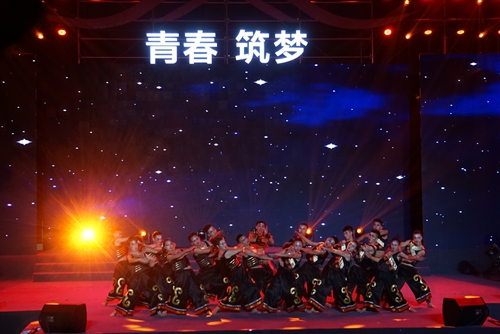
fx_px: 1140
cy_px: 167
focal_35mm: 82
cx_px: 250
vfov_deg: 16.7
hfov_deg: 24.7
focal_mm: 55
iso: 2000
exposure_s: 1/100
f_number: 4.5
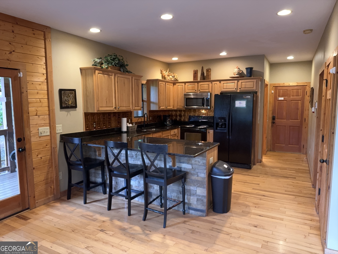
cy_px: 127
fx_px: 234
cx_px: 169
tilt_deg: -5.6
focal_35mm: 24
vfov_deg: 56.8
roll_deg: -0.2
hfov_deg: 71.6
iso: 1600
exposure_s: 1/100
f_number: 1.78
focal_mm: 6.76
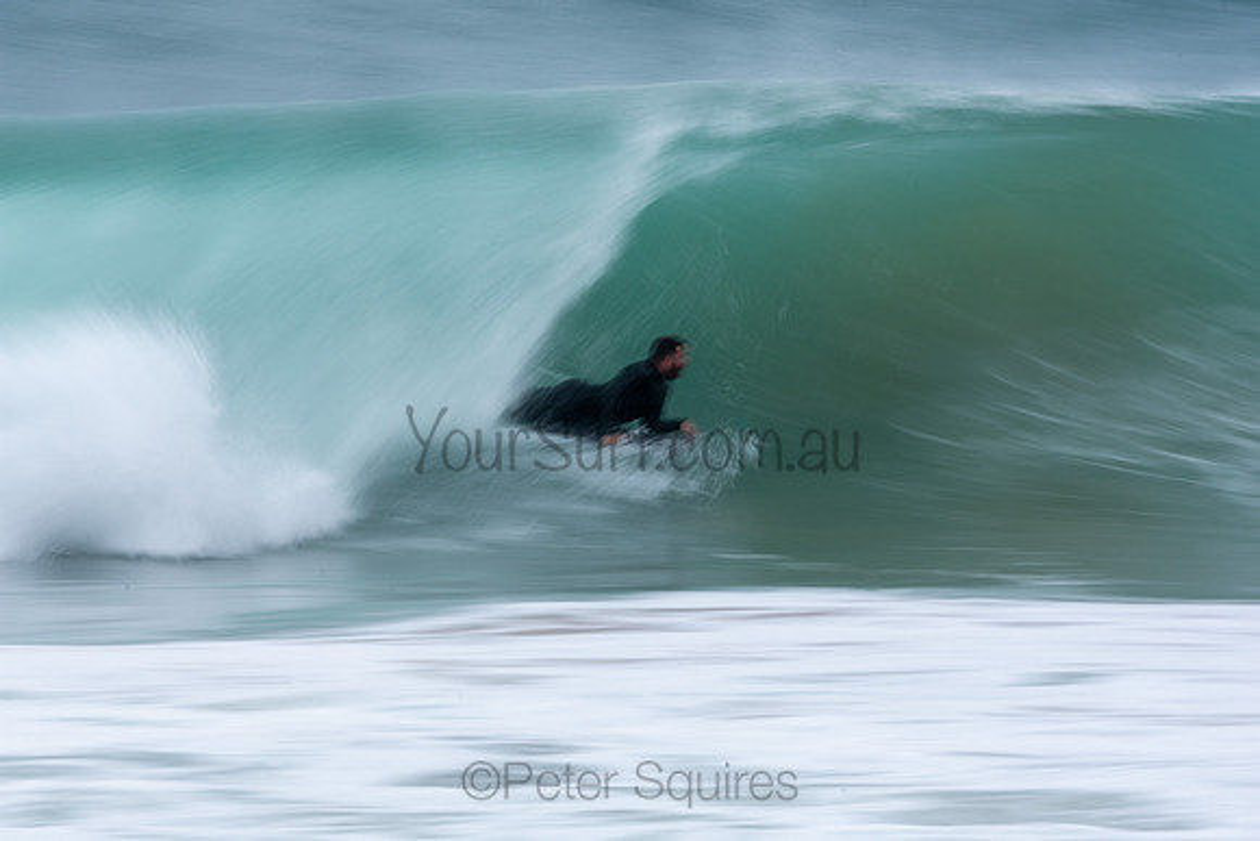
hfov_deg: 2.7
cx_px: 630
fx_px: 26255
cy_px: 420
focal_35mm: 750
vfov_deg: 1.8
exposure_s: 1/20
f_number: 22
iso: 100
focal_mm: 500
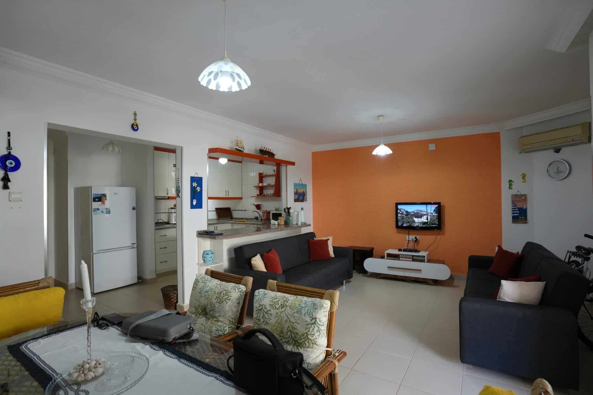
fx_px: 280
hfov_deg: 93.3
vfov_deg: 70.4
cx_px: 296
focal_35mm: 17
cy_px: 198
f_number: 4
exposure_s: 1/160
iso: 1600
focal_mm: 17
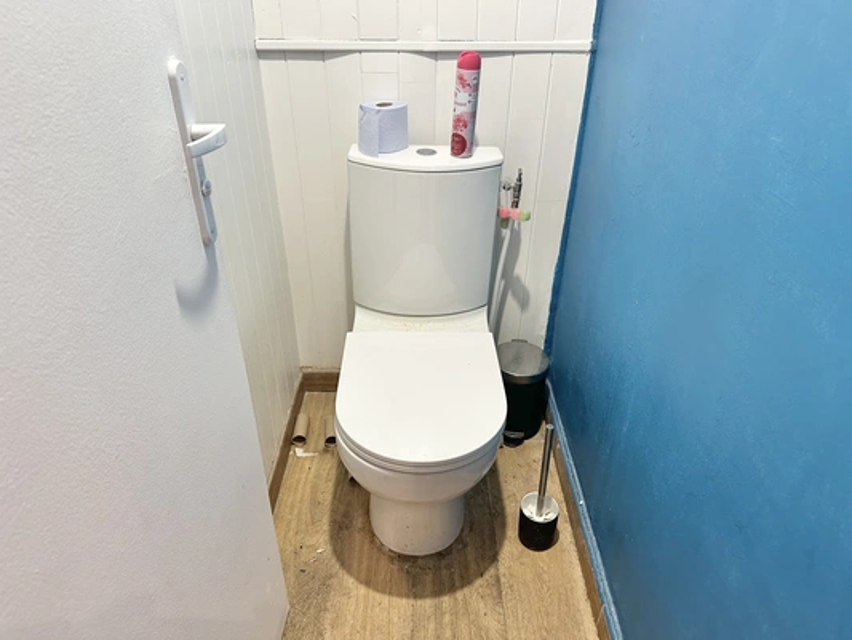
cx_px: 426
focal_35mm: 24
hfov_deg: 71.6
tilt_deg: -31.3
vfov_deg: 56.8
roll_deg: -0.4
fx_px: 591
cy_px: 320
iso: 250
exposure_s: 1/71
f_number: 1.78
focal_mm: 6.86
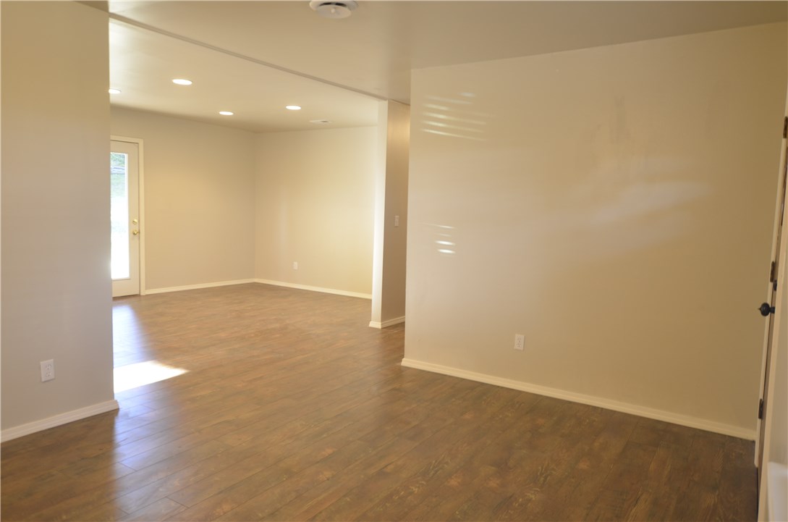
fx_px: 557
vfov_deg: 50.2
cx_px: 394
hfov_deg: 70.6
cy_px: 261
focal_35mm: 26
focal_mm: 17
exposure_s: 1/10
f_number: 3.5
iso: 250
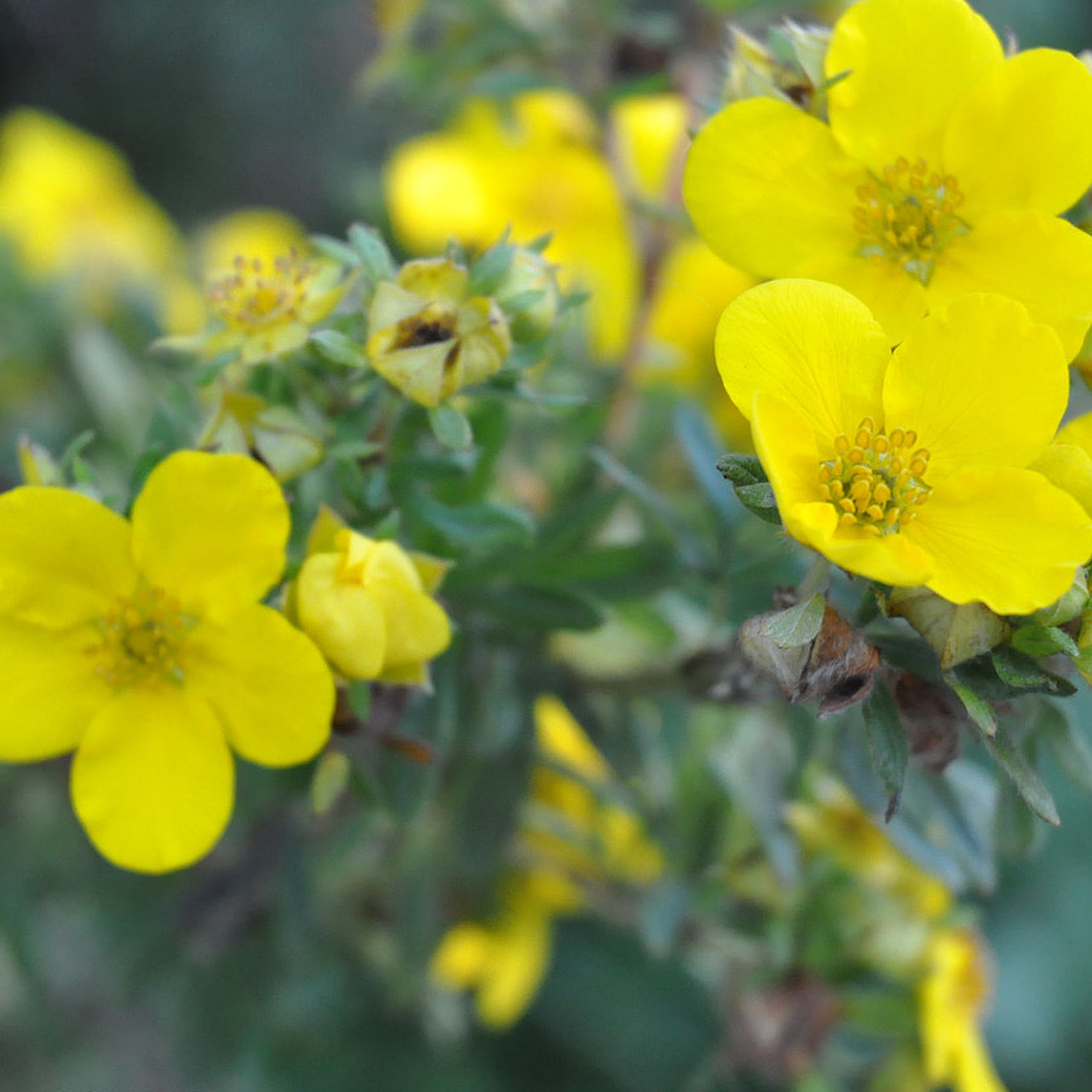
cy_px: 514
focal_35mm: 147
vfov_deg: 11.9
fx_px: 5246
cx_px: 568
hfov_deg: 11.9
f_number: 4.5
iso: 800
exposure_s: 1/250
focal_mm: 60
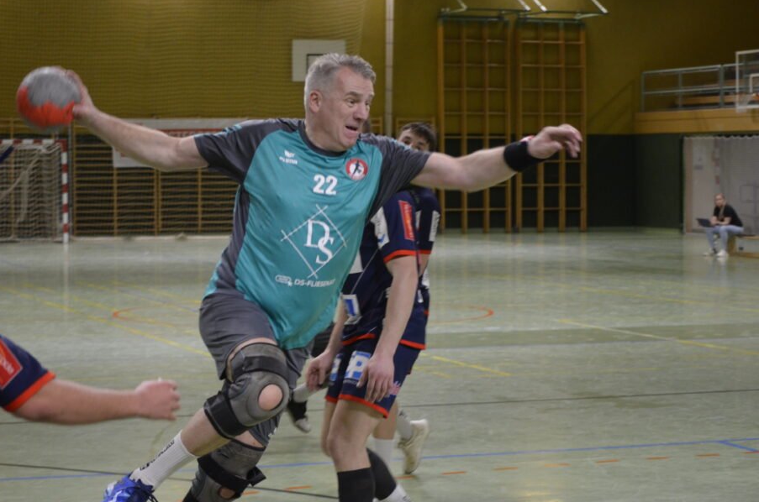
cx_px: 356
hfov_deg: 21.8
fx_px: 1969
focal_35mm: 94
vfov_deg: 14.6
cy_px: 249
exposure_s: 1/250
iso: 1600
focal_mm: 55
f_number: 4
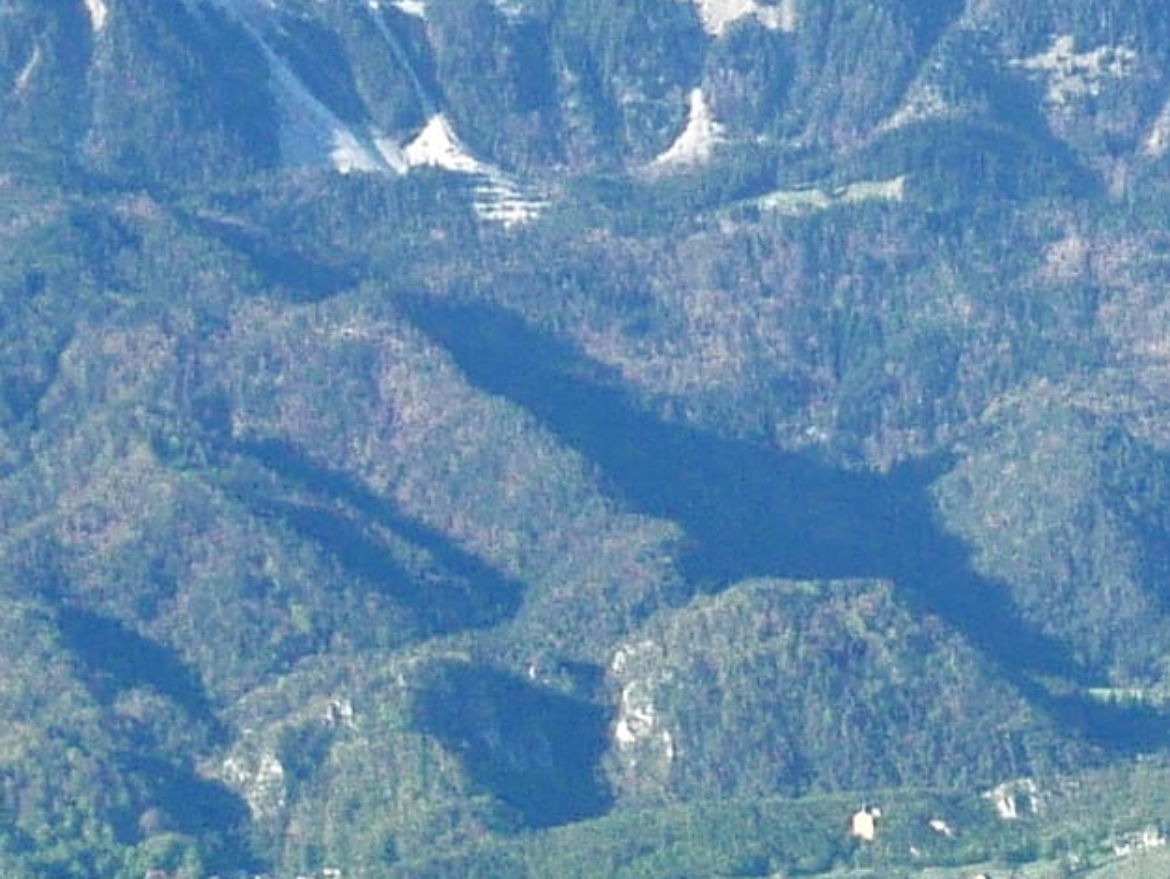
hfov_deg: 6.6
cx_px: 2060
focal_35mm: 293
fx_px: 9909
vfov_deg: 4.9
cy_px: 2118
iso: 200
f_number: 10
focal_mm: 20
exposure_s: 1/400
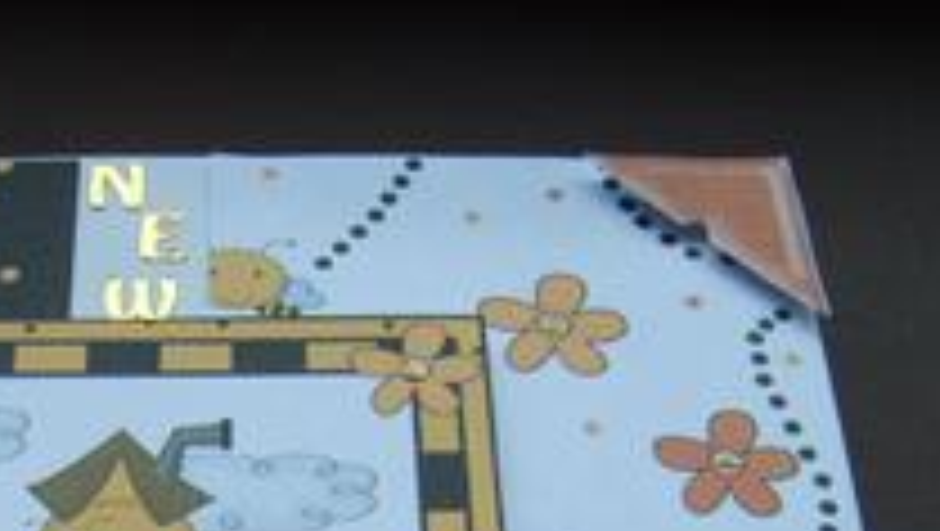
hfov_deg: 25.4
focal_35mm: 82
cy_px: 711
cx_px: 162
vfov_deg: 14.1
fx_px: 2046
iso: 86
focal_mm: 5.8
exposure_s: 1/30
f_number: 2.8
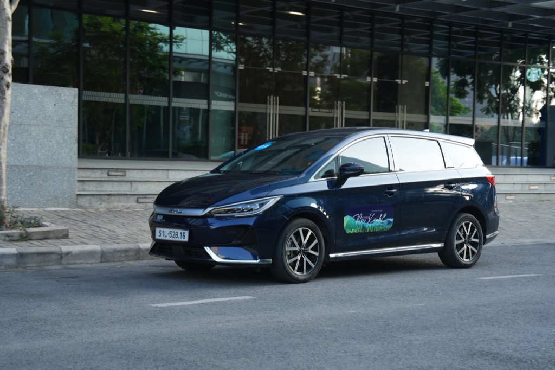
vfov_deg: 21.2
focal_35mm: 64
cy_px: 185
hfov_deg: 31.4
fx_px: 986
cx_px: 278
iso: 500
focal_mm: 64
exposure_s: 1/200
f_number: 5
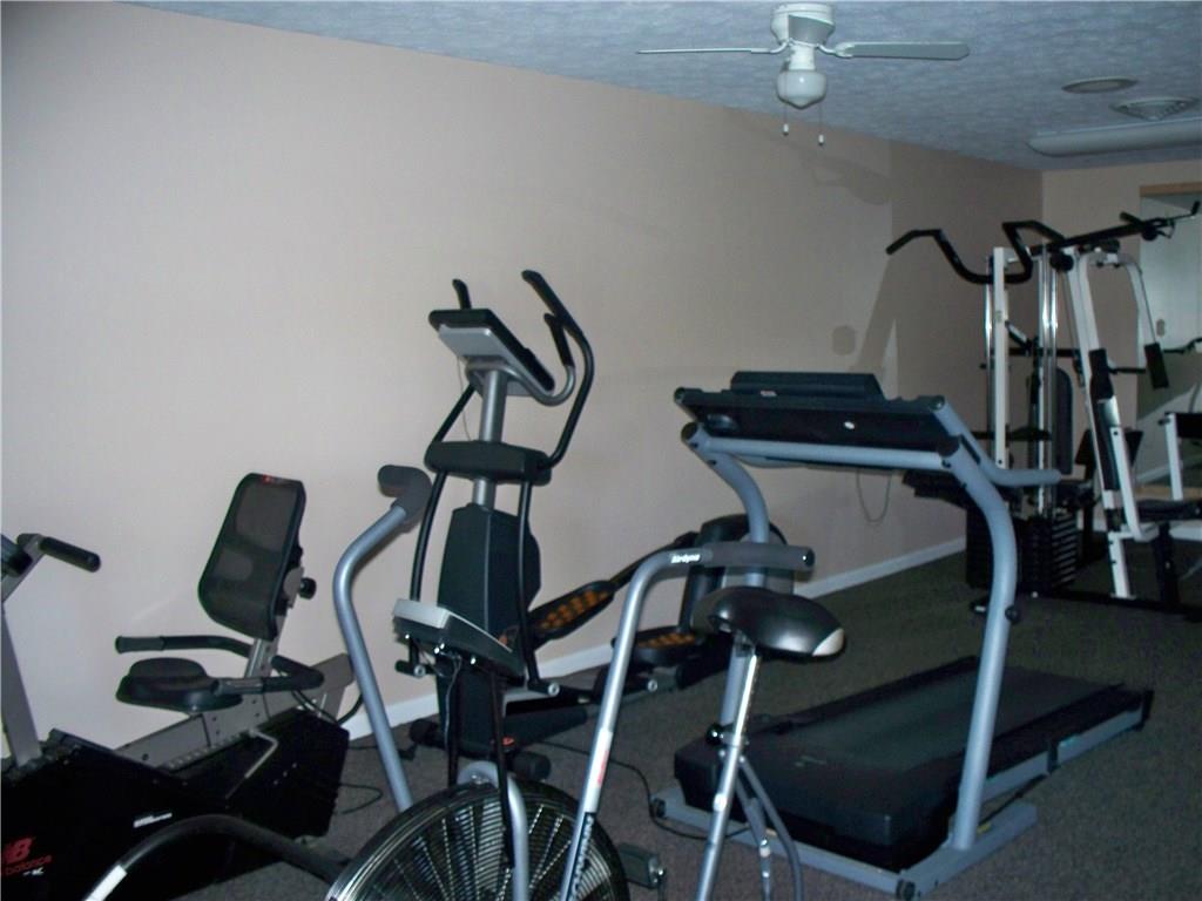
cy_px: 450
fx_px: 1215
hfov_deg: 52.6
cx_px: 601
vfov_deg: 40.7
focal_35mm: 35
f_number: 2.8
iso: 200
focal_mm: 7.54
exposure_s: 1/30
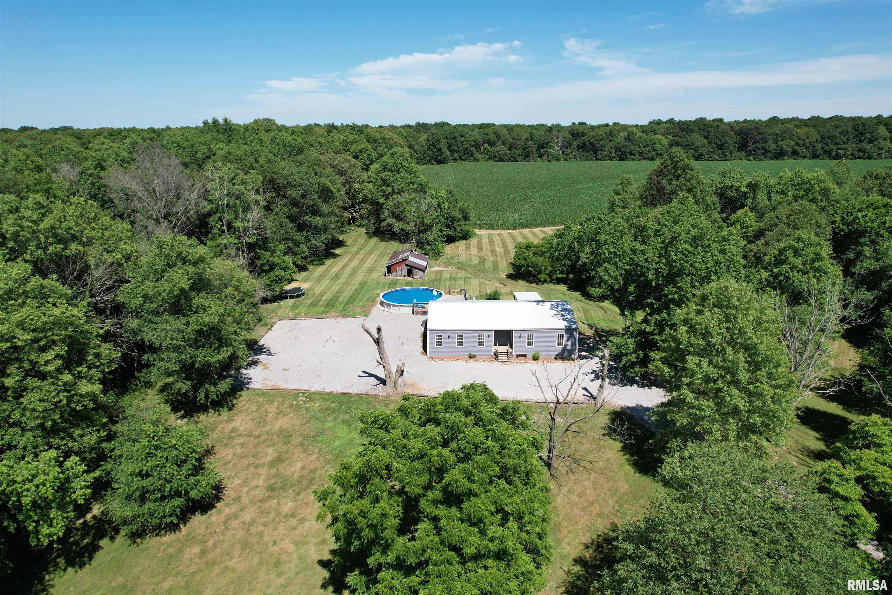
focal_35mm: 22
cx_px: 446
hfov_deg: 78.6
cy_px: 298
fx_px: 545
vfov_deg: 57.2
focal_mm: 8.38
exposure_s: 1/2000
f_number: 2.8
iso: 110
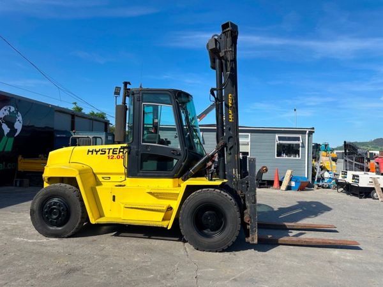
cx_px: 192
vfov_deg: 56.8
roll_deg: -1.7
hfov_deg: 71.6
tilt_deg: +1.3
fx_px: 266
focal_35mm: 24
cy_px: 144
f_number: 1.78
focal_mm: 6.86
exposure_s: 1/2299
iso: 80
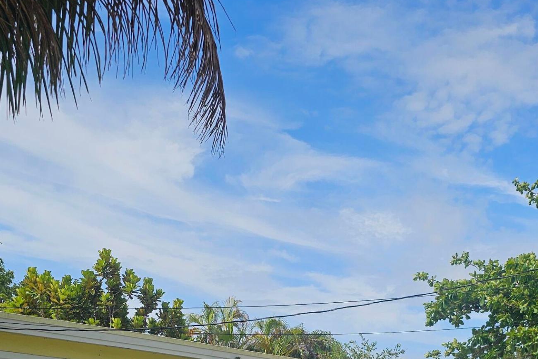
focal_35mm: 53
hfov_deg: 37.3
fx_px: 792
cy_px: 422
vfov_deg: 23.5
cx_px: 331
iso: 10
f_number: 1.7
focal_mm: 6.3
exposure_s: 1/1000
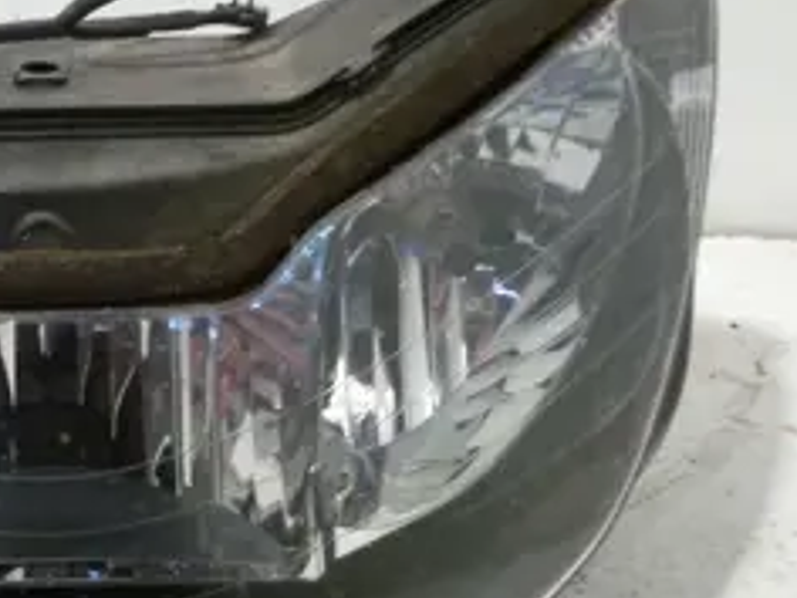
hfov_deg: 27.9
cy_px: 405
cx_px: 74
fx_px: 1543
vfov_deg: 21.8
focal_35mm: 67
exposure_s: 1/30
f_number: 2.8
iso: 200
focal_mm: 5.5
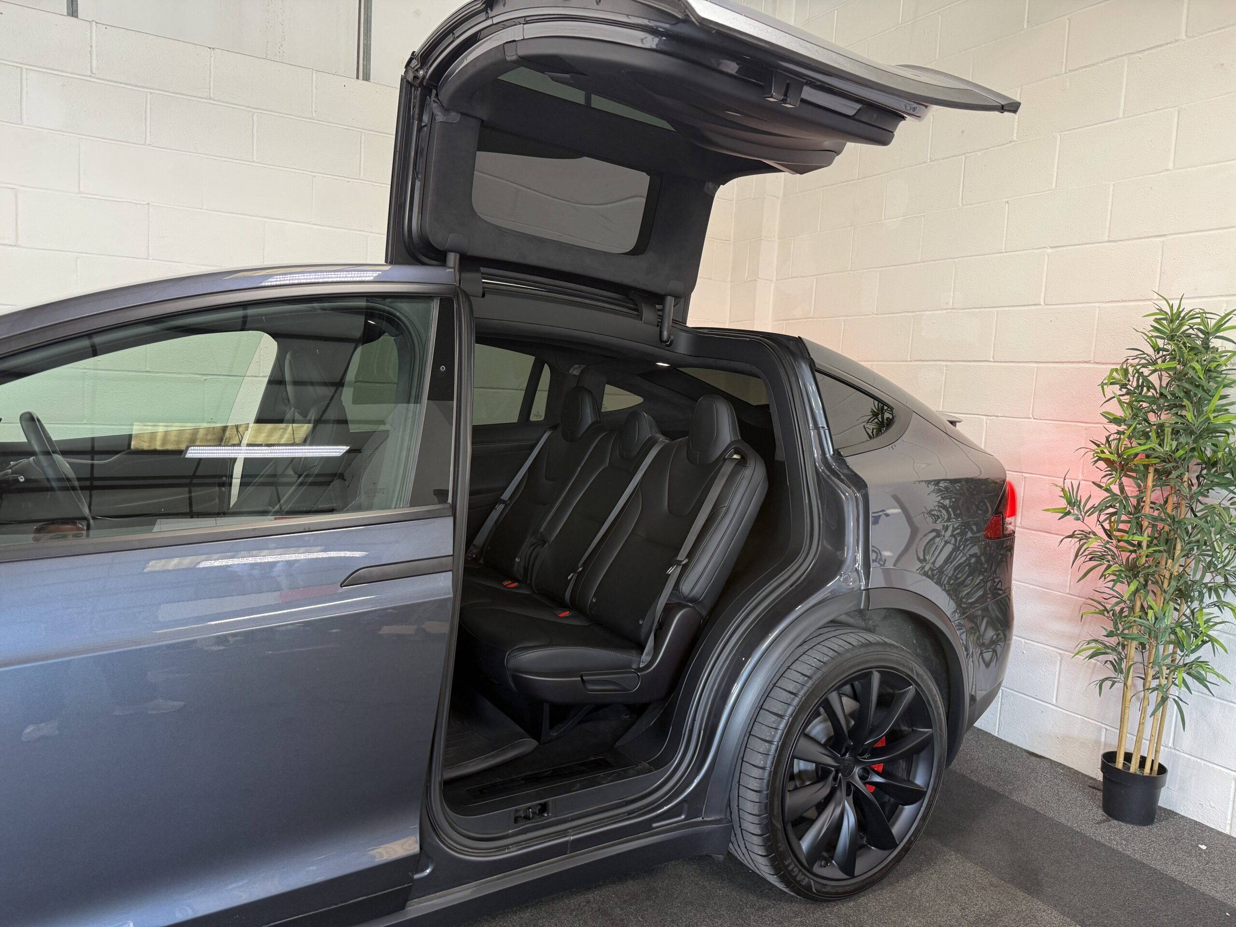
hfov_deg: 71.6
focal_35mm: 24
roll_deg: -2.7
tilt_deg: -5.5
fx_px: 857
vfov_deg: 56.8
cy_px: 464
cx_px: 618
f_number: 1.78
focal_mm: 6.76
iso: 160
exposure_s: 1/50
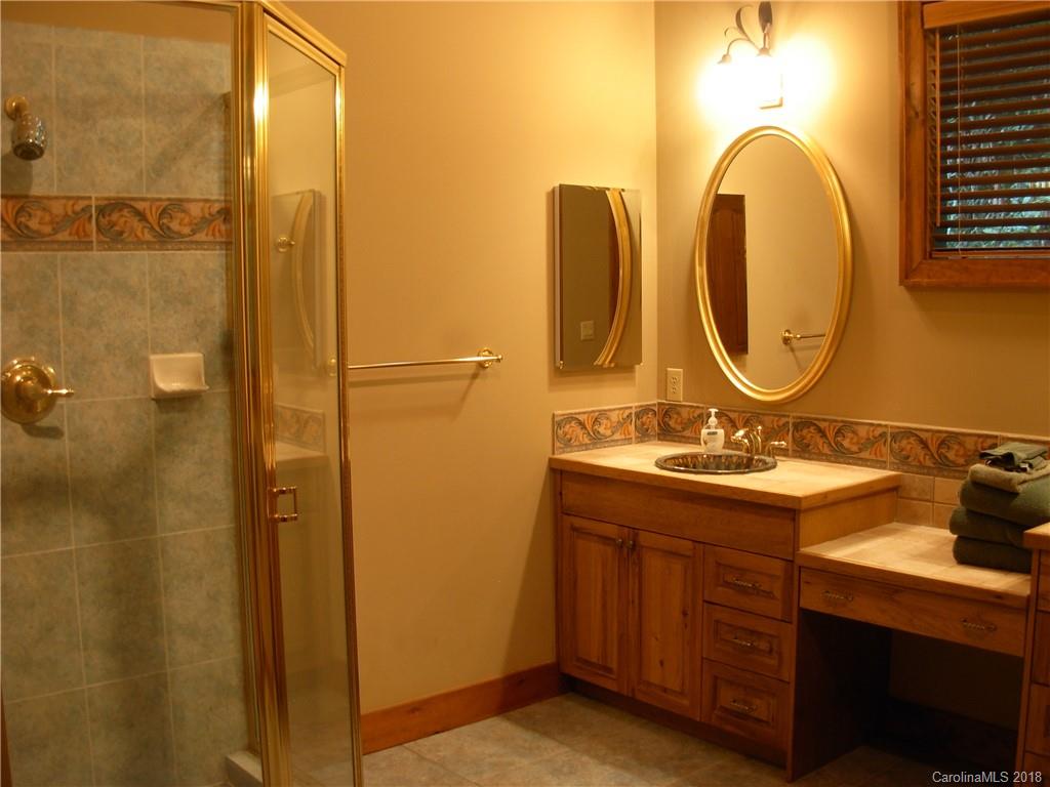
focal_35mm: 38
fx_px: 1153
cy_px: 394
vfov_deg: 37.7
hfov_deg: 49.0
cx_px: 525
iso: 79
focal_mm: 6.3
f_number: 2.9
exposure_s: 1/4.2
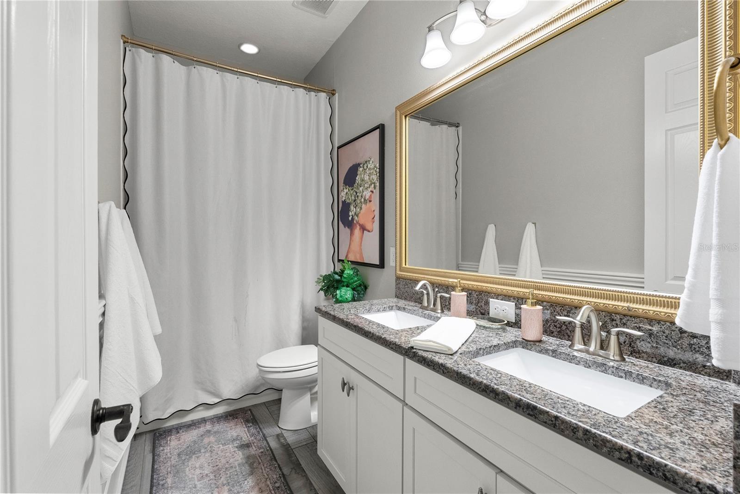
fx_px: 329
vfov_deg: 73.8
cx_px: 370
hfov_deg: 96.7
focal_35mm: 16
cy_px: 247
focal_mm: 16
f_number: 9
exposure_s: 1/10
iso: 2000
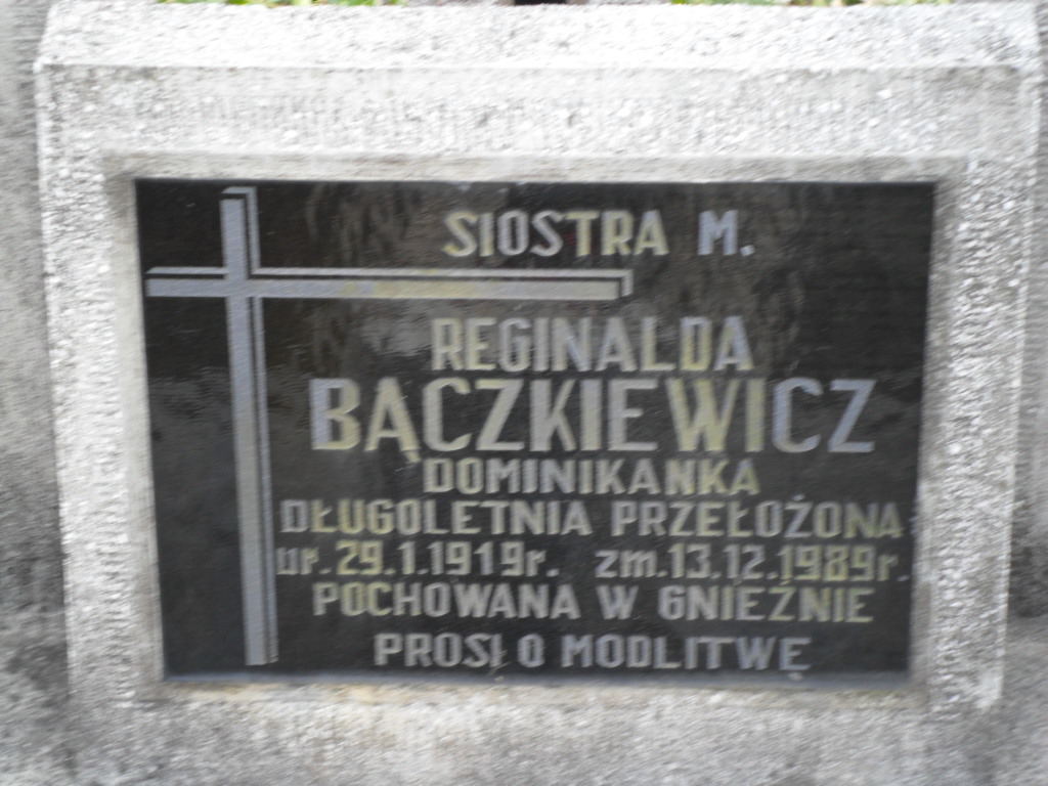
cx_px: 524
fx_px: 3270
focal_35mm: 108
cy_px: 393
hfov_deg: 18.2
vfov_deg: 13.7
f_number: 5
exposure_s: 1/45
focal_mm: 19.6
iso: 120
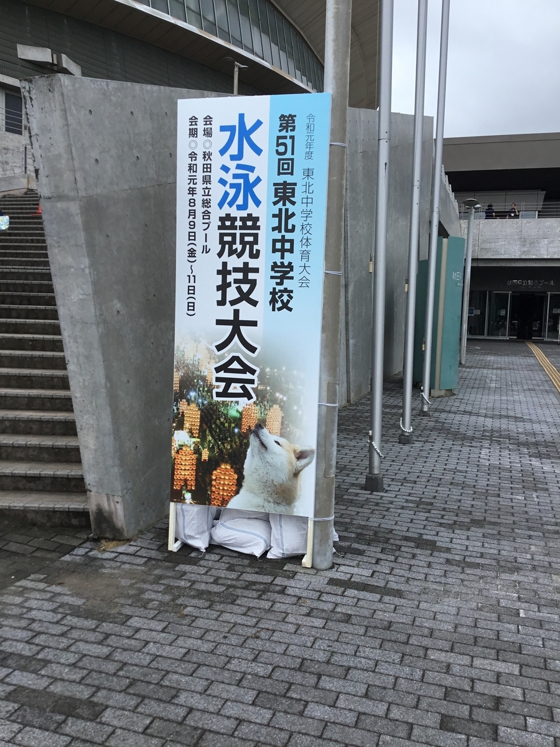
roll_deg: -0.5
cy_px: 374
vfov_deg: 58.4
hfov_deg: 45.4
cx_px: 280
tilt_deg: -5.5
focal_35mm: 31
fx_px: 669
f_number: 2.4
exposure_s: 1/994
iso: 25
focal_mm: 3.3
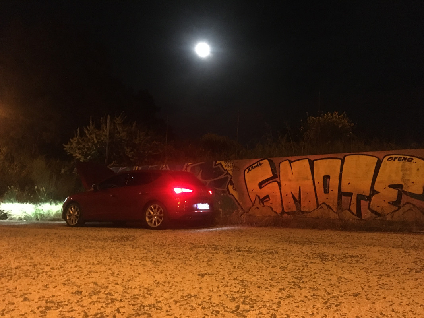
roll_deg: -2.3
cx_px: 212
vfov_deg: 48.2
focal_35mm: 29
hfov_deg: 61.7
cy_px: 159
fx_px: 355
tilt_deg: +6.8
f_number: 2.2
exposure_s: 1/17
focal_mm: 4.15
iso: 800
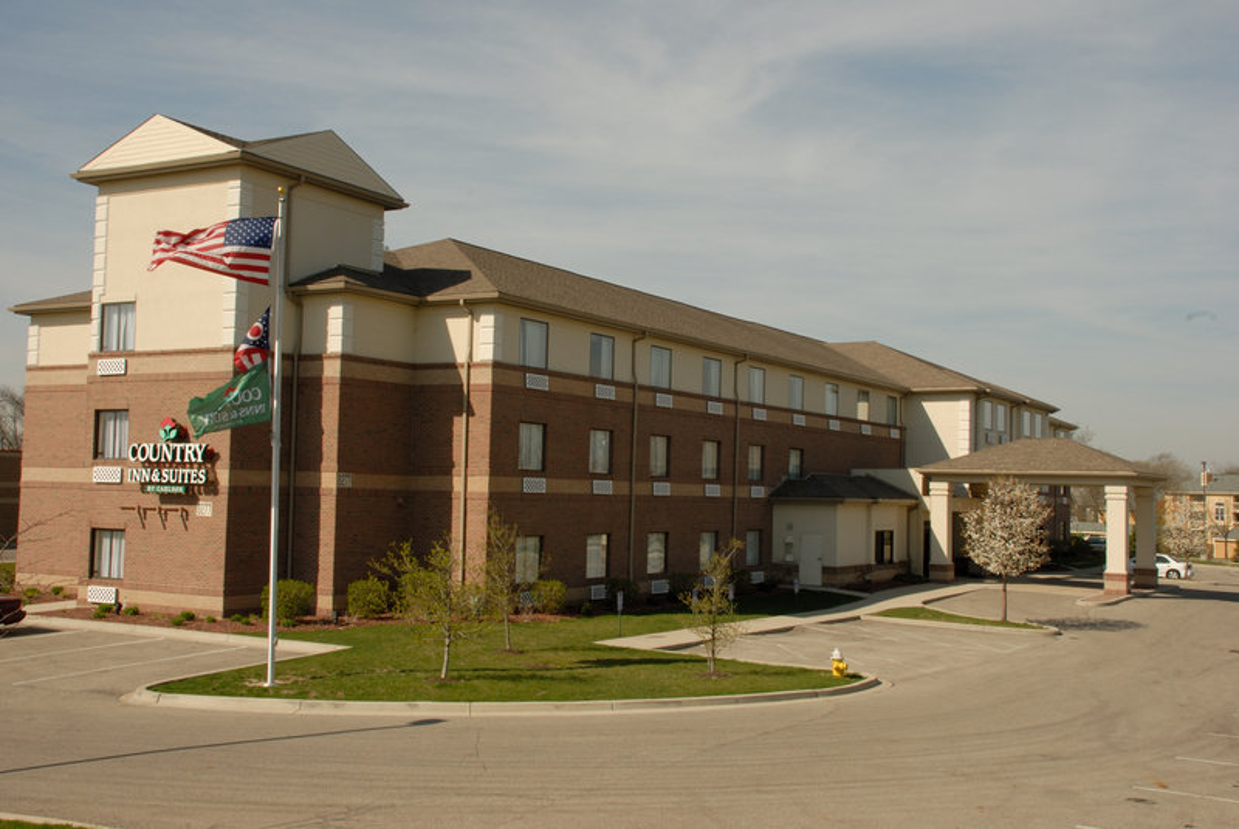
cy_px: 414
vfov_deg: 34.3
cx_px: 620
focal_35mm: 39
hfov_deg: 49.5
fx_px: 1343
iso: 200
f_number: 18
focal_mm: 26
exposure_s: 1/100
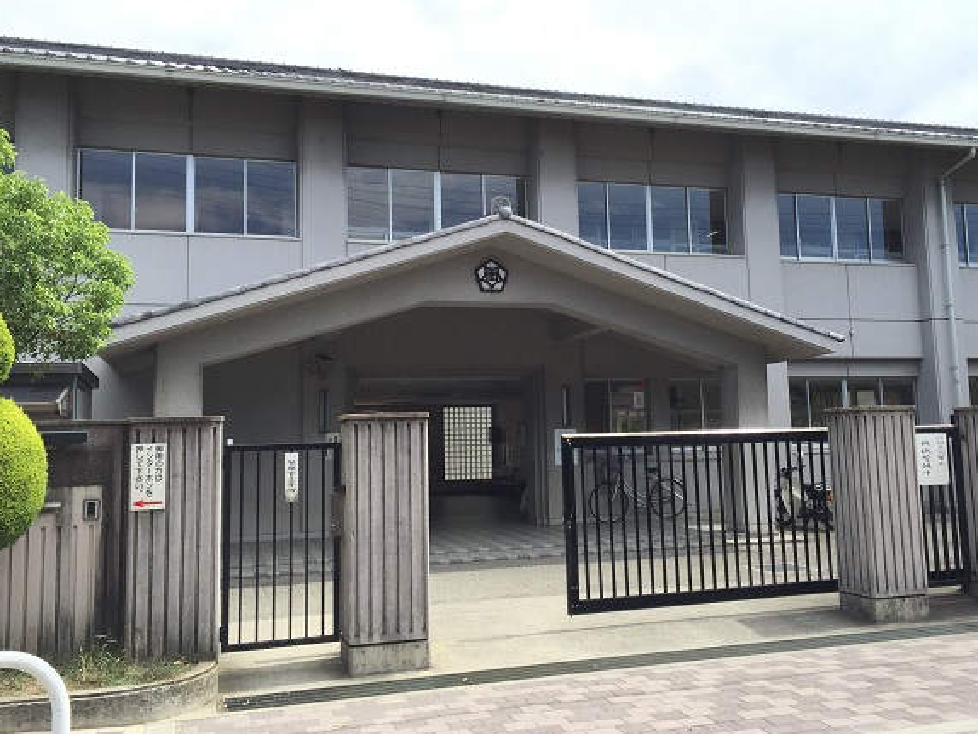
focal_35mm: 33
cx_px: 531
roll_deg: +0.9
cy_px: 346
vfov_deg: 43.0
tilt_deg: +6.7
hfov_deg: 55.3
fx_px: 933
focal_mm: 4.15
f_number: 2.2
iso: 32
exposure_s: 1/1883
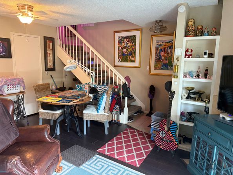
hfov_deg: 71.6
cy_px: 88
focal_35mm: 24
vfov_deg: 56.8
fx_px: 161
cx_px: 116
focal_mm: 6.76
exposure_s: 1/60
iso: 400
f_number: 1.78
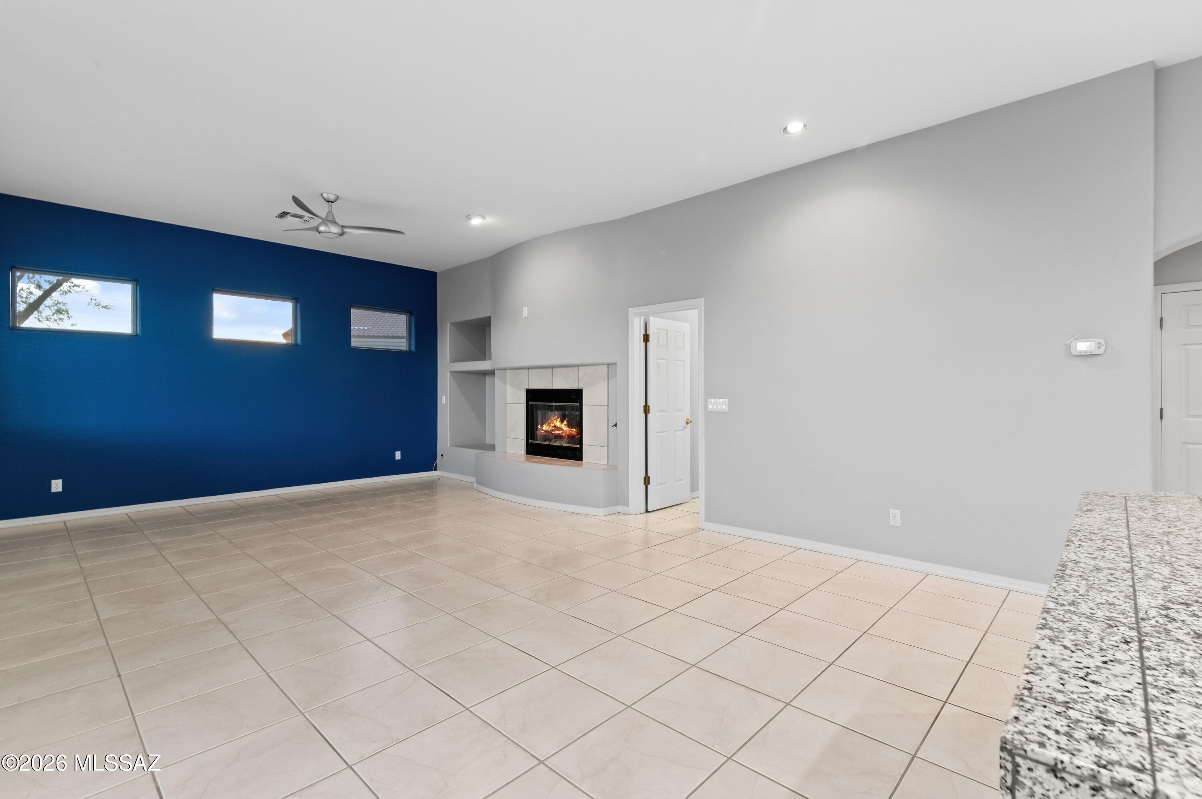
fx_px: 534
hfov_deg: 96.8
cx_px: 601
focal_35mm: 16
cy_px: 400
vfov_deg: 73.7
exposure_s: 1/3
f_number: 14
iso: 1250
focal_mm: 16
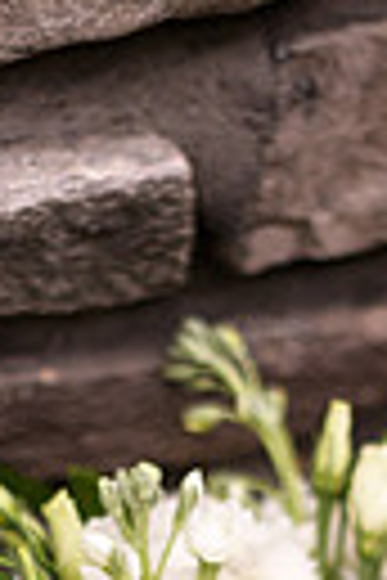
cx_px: 248
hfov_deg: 7.9
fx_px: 2806
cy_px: 967
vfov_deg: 11.2
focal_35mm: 174
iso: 400
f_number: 1.8
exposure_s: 1/6400
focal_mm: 50
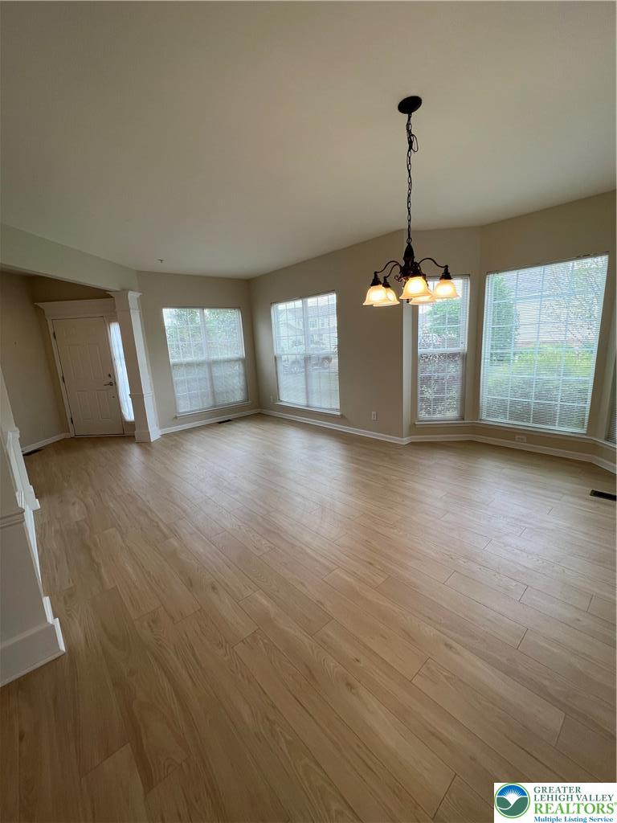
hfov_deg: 89.9
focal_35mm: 13
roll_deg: +3.4
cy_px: 412
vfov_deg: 106.2
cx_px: 308
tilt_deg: -12.4
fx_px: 309
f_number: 1.8
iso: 40
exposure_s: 1/120
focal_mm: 1.57
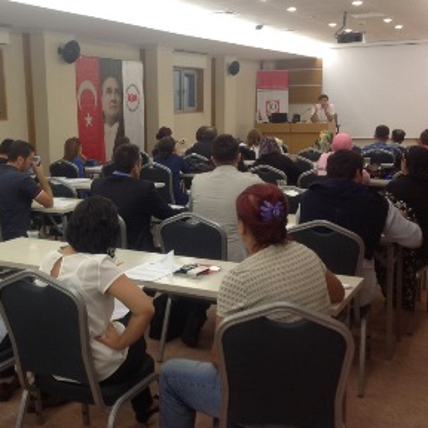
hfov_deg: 34.9
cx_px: 134
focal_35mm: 48
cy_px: 203
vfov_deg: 35.3
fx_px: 671
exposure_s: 1/15
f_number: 2.4
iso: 80
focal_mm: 4.28
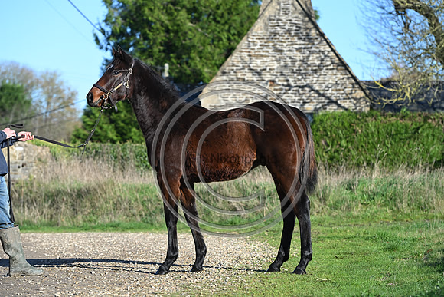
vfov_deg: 11.2
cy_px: 148
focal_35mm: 122
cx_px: 222
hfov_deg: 16.8
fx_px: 1505
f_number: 4.5
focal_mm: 122
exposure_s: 1/1250
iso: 320
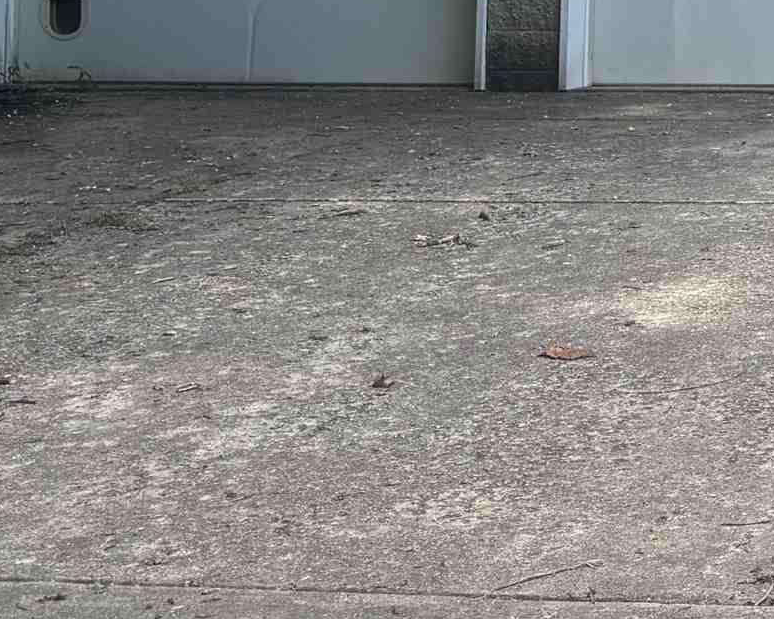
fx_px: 2130
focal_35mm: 93
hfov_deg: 18.0
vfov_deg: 15.6
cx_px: 1211
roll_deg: -0.6
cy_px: -220
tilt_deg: +4.0
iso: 80
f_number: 1.78
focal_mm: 6.76
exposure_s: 1/822
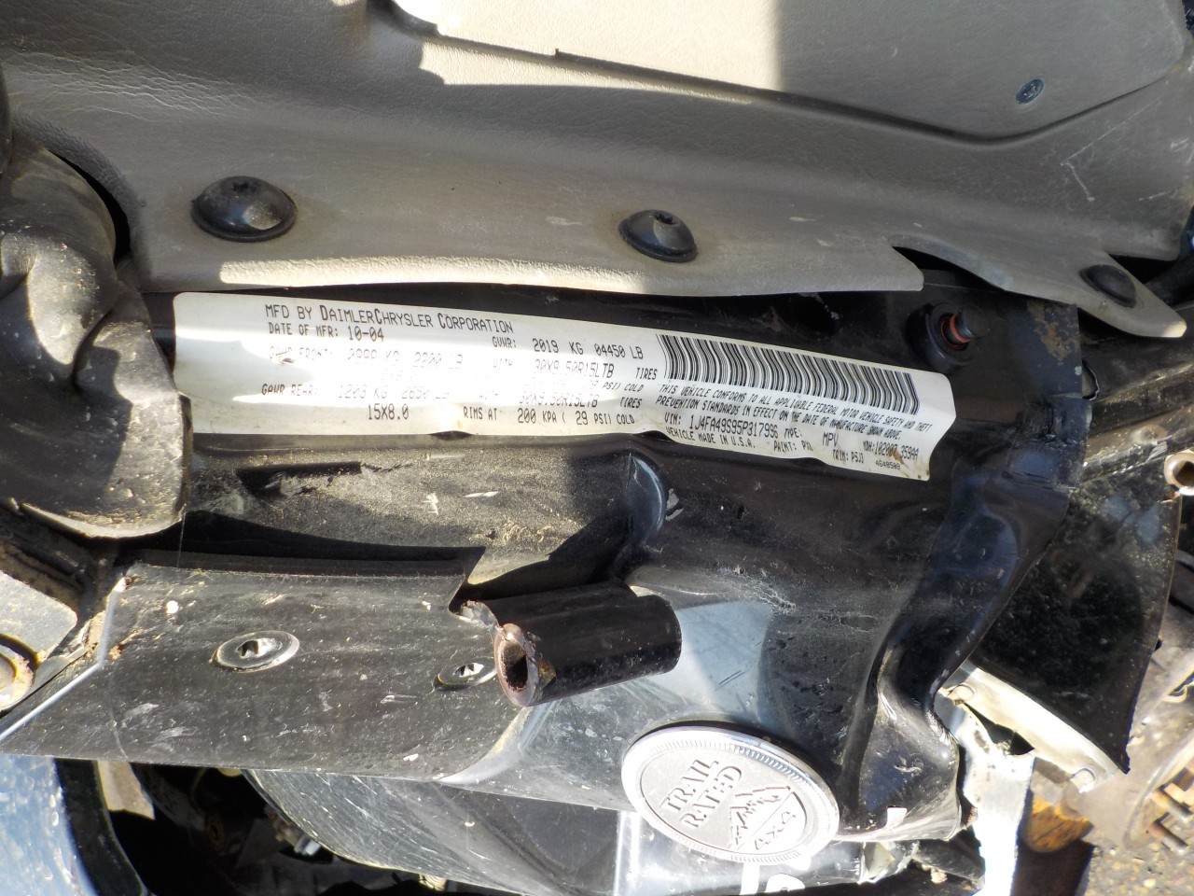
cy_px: 448
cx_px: 597
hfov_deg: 60.0
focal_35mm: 30
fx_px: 1035
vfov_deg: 46.8
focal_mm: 4.1
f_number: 3.3
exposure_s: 1/250
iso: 125
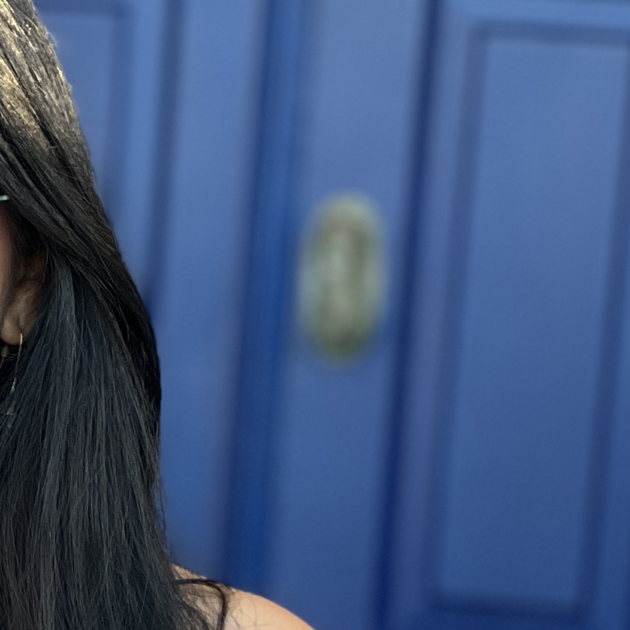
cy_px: 827
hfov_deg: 6.7
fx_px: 5374
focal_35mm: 261
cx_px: -138
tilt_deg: -5.6
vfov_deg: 6.6
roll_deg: -4.3
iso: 100
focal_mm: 9
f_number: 2.8
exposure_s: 1/121
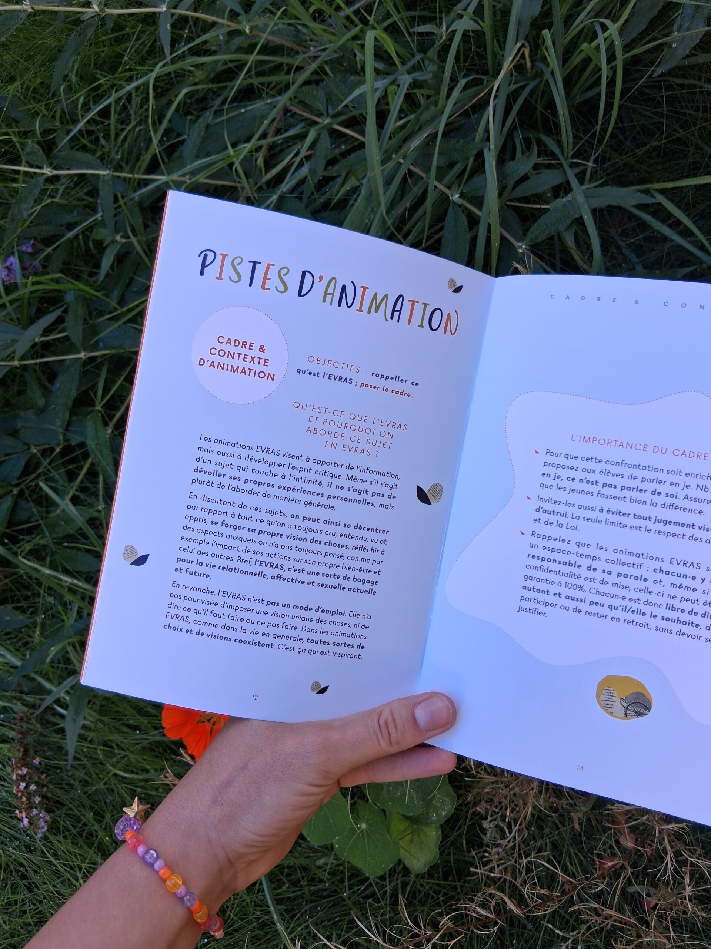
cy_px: 474
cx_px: 356
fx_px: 712
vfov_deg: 67.3
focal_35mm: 26
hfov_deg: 53.1
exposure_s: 1/120
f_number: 1.8
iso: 32
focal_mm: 3.98
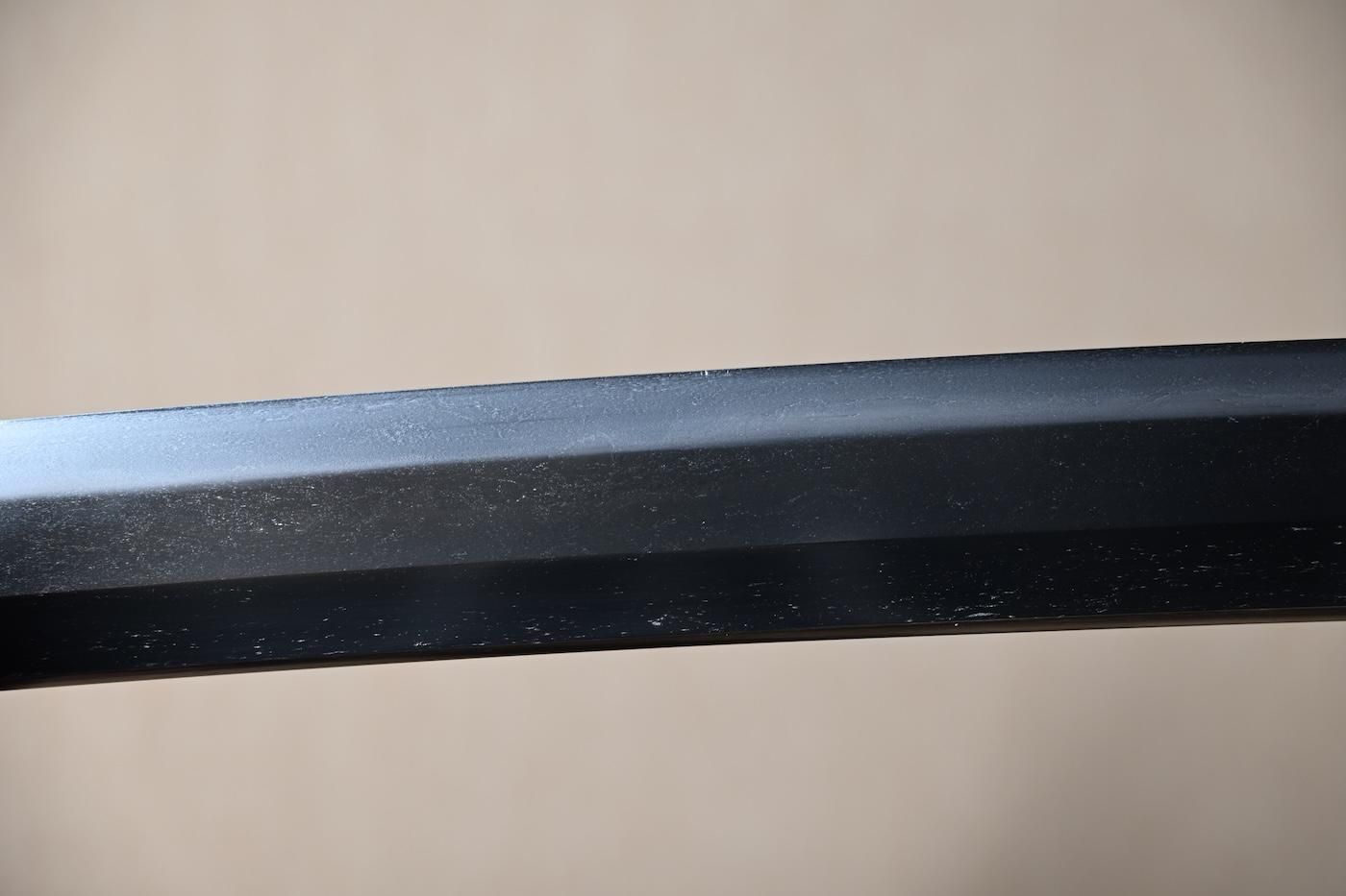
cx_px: 673
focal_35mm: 110
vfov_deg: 12.5
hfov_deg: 18.7
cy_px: 448
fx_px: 4093
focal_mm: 73
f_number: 5.3
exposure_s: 1
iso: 100
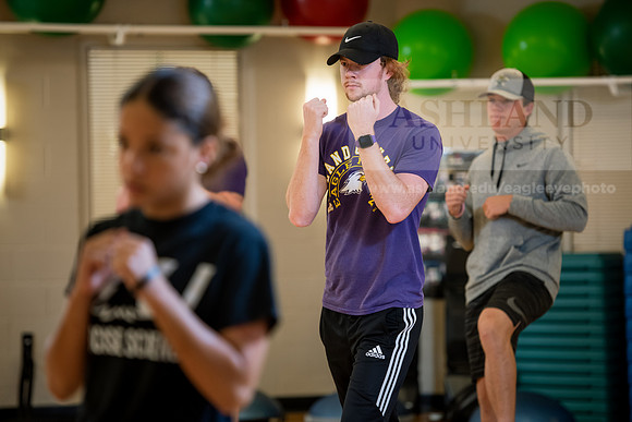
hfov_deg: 13.2
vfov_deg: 8.9
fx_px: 2722
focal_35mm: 155
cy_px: 211
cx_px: 316
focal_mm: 155
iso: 800
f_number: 3.2
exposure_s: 1/200
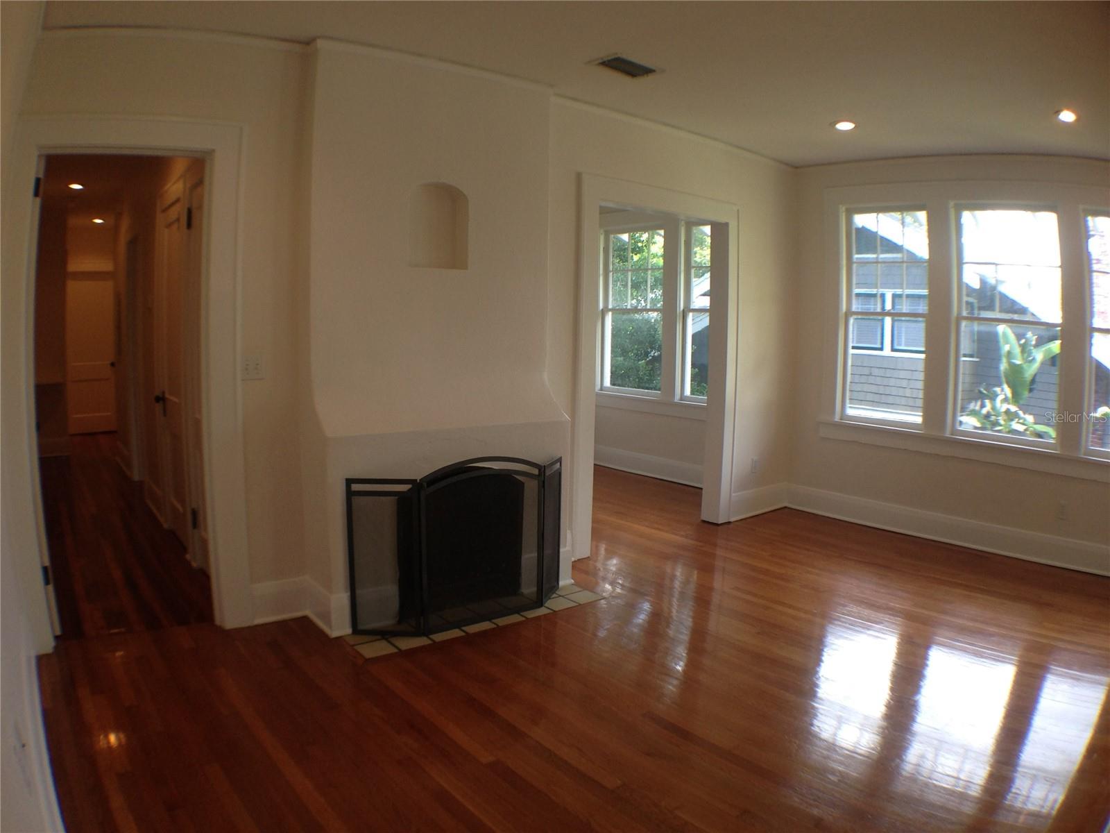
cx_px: 555
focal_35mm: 33
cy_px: 416
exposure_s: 1/60
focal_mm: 4.12
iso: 64
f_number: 2.4
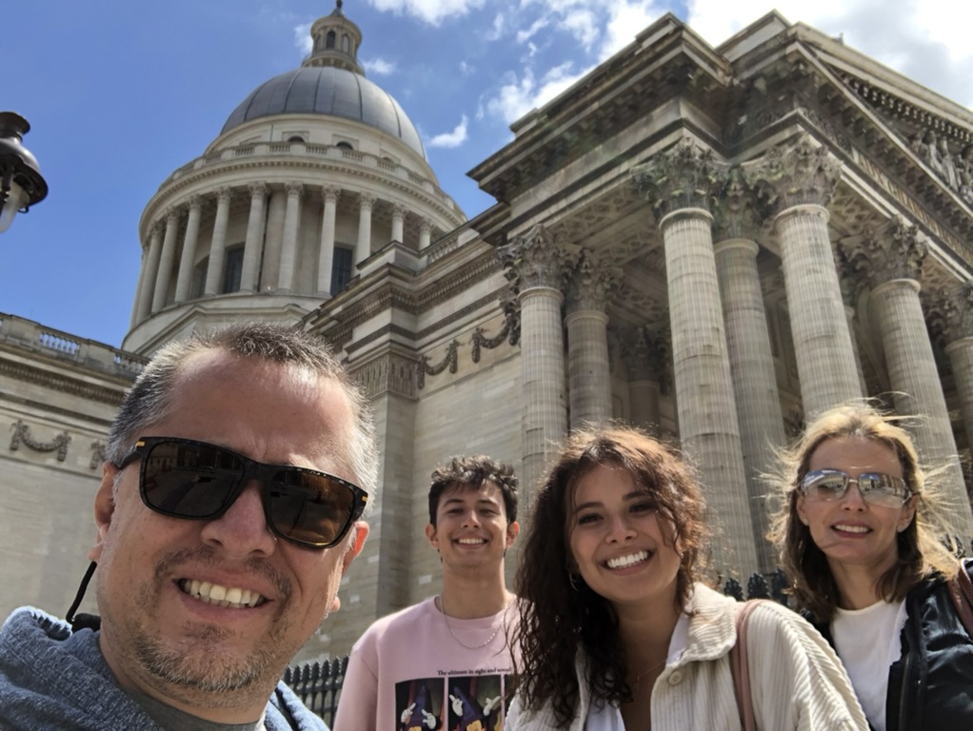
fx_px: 900
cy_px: 366
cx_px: 486
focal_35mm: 32
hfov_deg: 56.8
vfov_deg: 44.2
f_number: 2.2
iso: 20
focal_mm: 2.87
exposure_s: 1/471
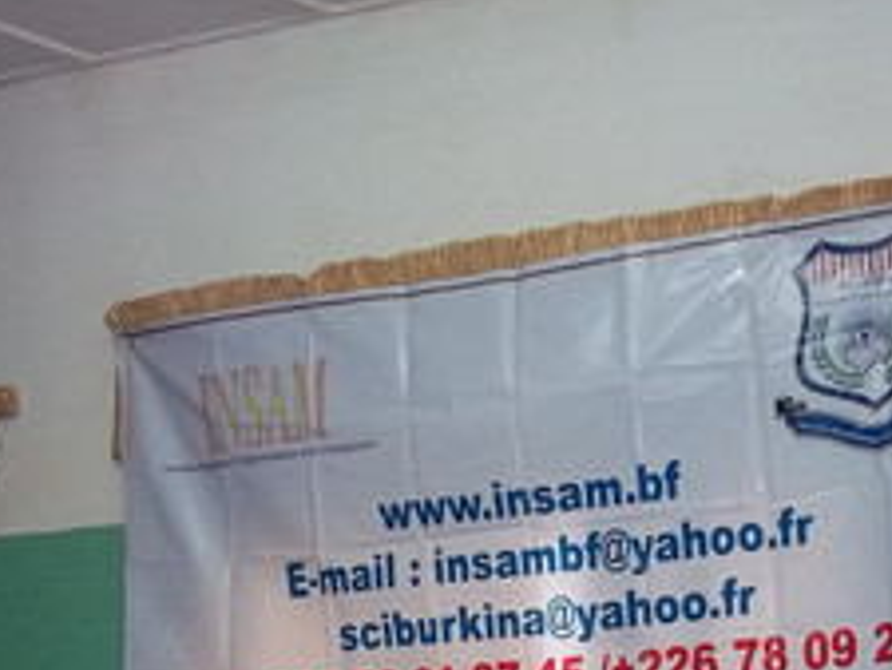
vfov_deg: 15.4
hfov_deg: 21.4
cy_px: 904
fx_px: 2346
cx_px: 611
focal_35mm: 91
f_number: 2.9
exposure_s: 1/30
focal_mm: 5.7
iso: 160
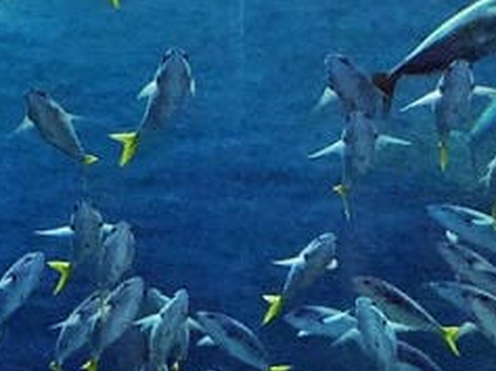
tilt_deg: +19.1
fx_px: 2032
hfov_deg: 12.2
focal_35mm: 142
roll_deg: -0.2
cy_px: 34
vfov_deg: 10.4
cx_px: -529
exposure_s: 1/30
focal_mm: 3.99
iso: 32
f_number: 1.8
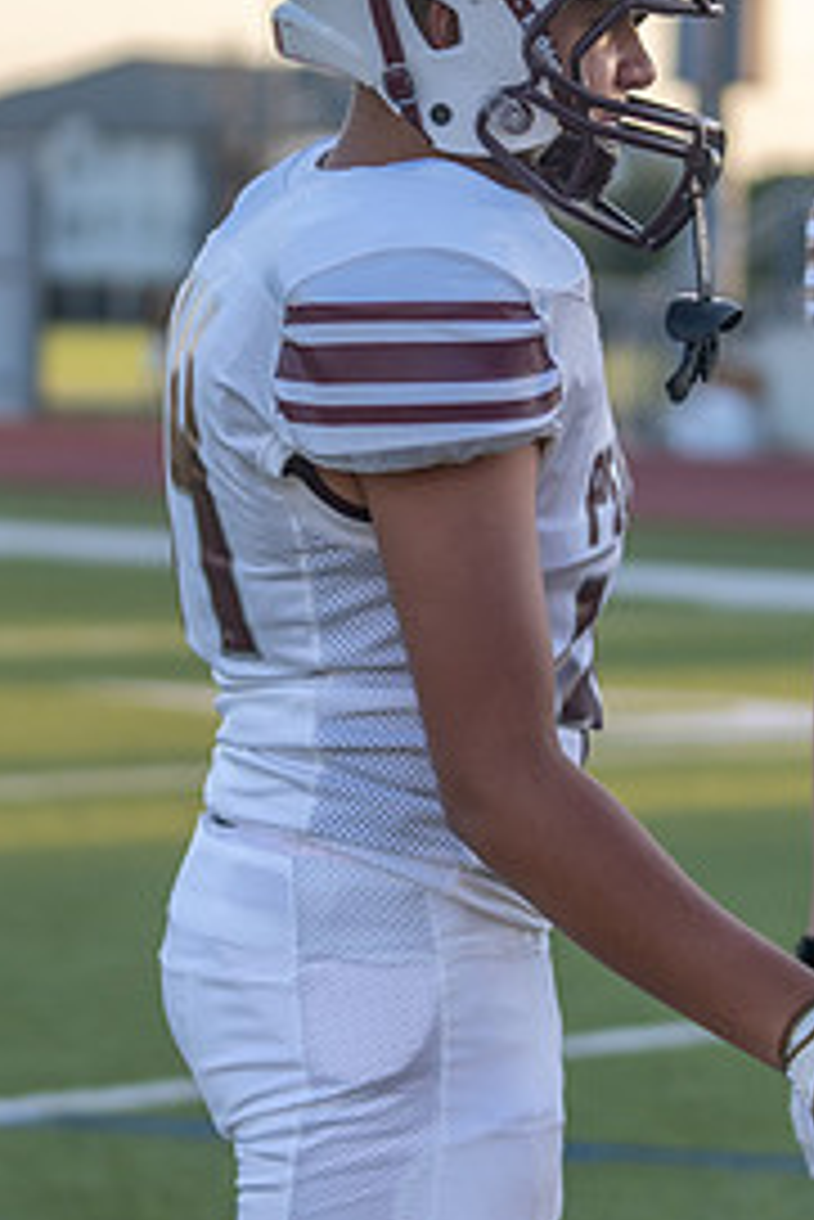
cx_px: 465
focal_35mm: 191
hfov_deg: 7.2
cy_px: 439
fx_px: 6469
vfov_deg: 10.8
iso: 100
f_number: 2.8
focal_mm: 70
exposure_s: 1/640
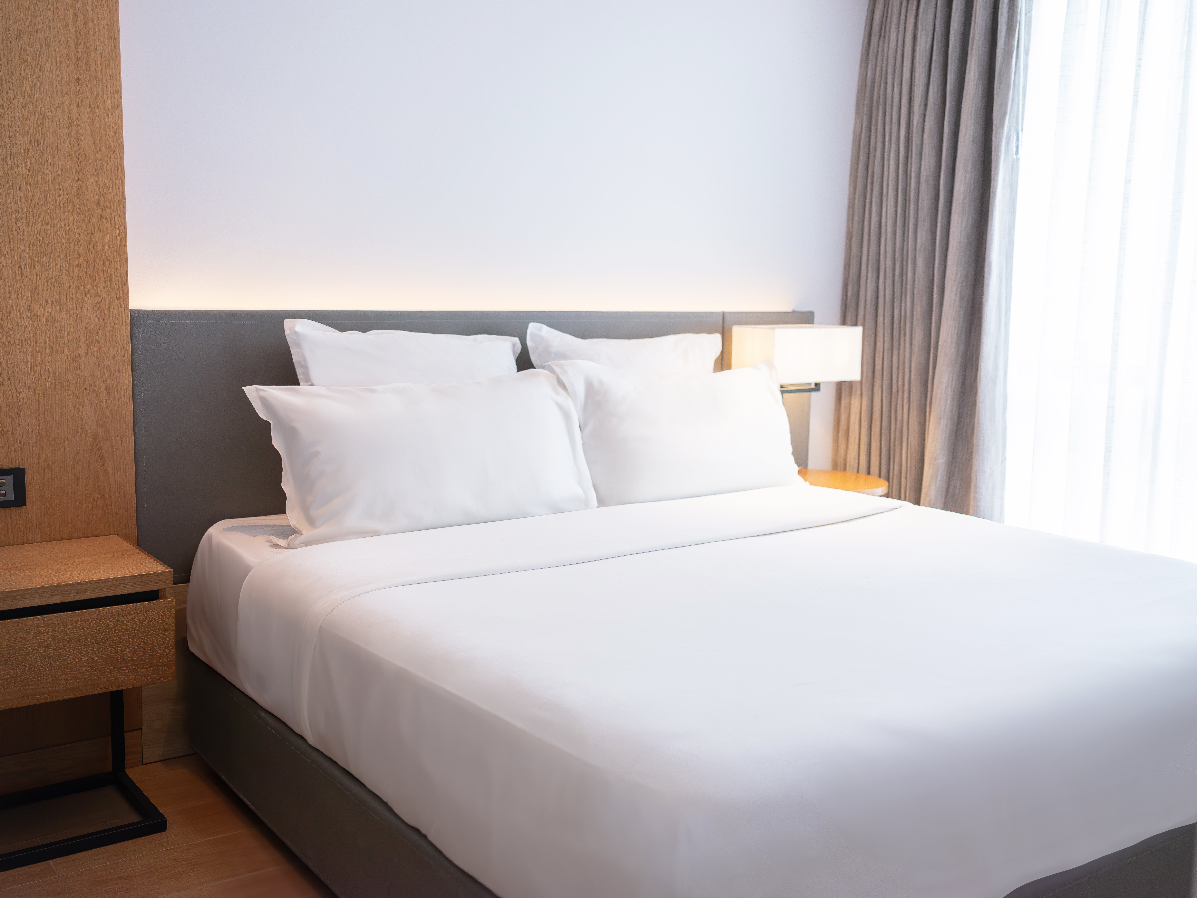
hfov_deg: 51.4
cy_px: 449
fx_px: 1245
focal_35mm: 36
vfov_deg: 39.7
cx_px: 598
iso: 800
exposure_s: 1/800
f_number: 2.8
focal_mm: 45
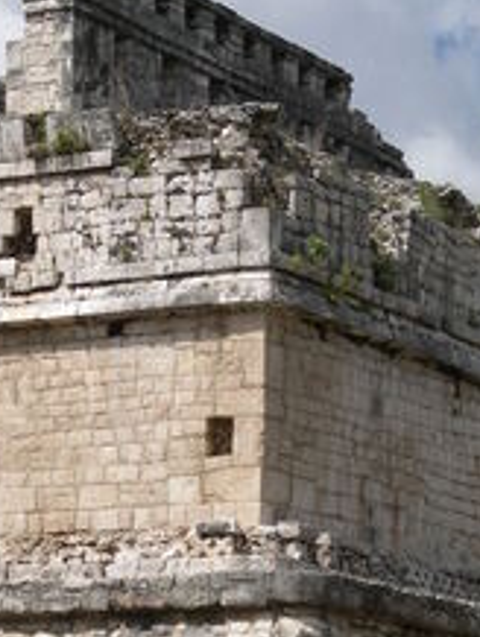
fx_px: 3691
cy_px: 536
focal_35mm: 200
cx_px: 152
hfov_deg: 7.4
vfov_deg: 9.8
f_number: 6.5
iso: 80
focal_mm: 17.4
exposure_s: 1/400
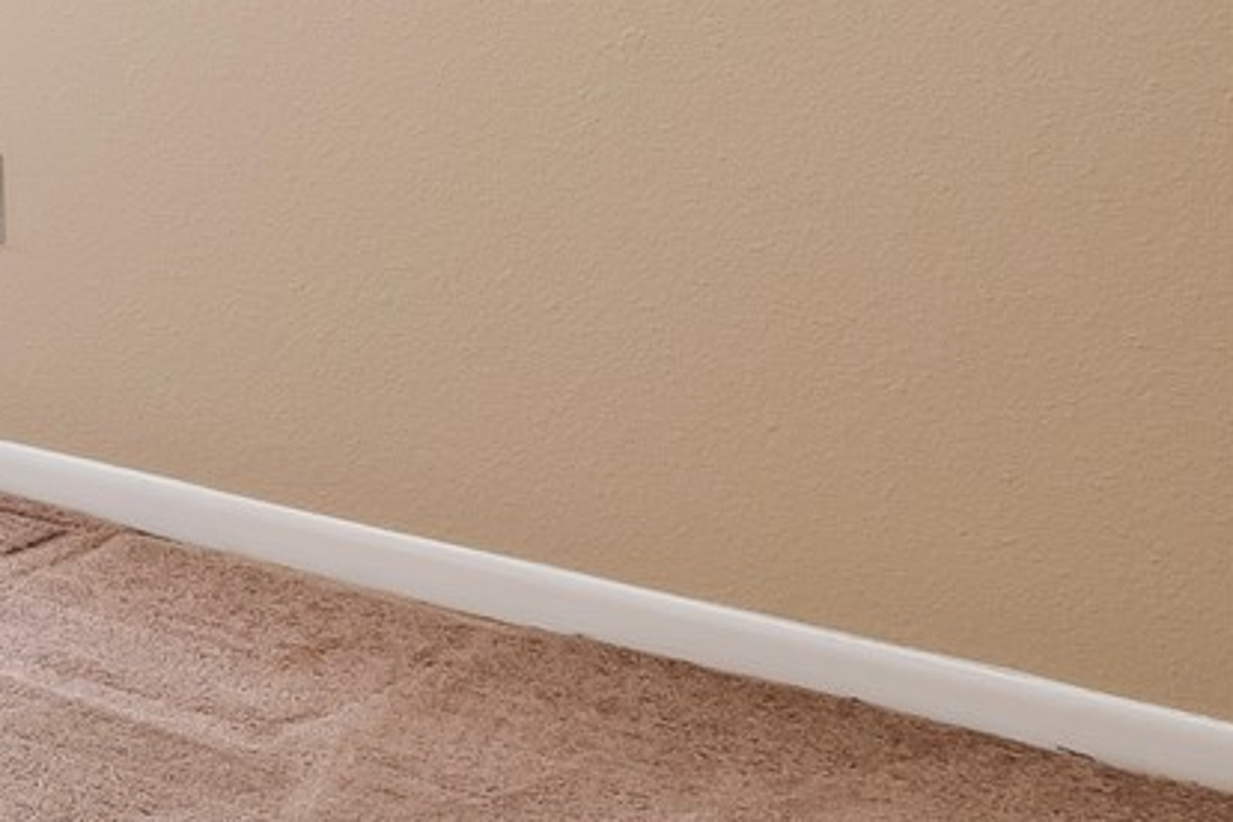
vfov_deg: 15.0
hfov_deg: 13.5
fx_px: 2877
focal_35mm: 84
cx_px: -2001
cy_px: -429
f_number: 6.3
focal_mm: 16
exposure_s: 1/5
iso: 125
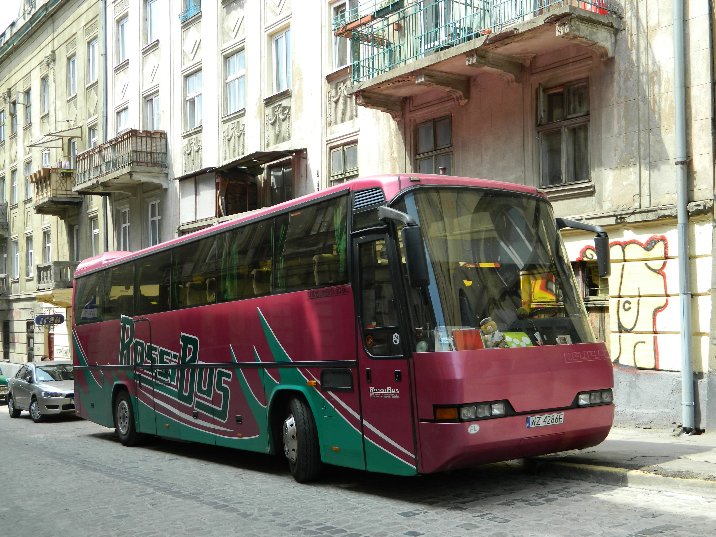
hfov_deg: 45.8
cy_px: 268
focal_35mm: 41
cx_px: 358
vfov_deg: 35.1
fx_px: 848
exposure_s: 1/250
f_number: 3.5
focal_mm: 7.3
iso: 80
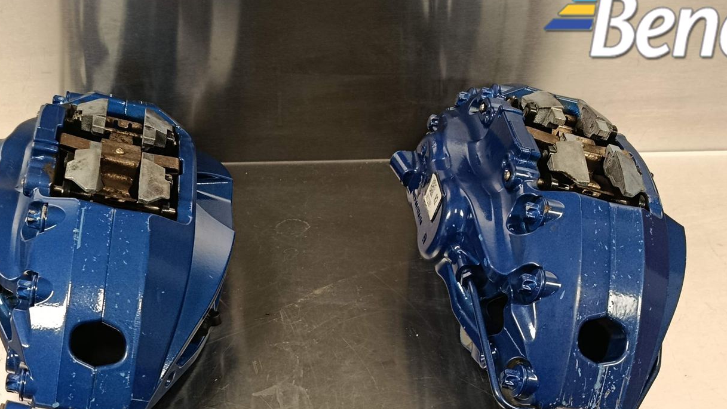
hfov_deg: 46.2
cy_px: 442
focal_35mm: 44
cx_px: 297
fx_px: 848
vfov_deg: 25.3
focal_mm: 5.24
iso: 1031
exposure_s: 1/33.3
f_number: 1.7
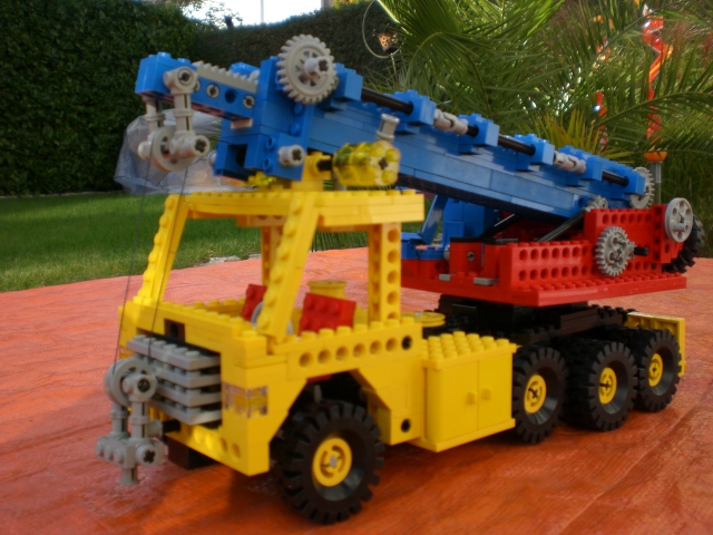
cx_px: 356
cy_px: 268
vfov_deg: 37.7
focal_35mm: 38
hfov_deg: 49.0
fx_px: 783
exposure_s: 1/320
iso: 50
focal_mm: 6.3
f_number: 3.1
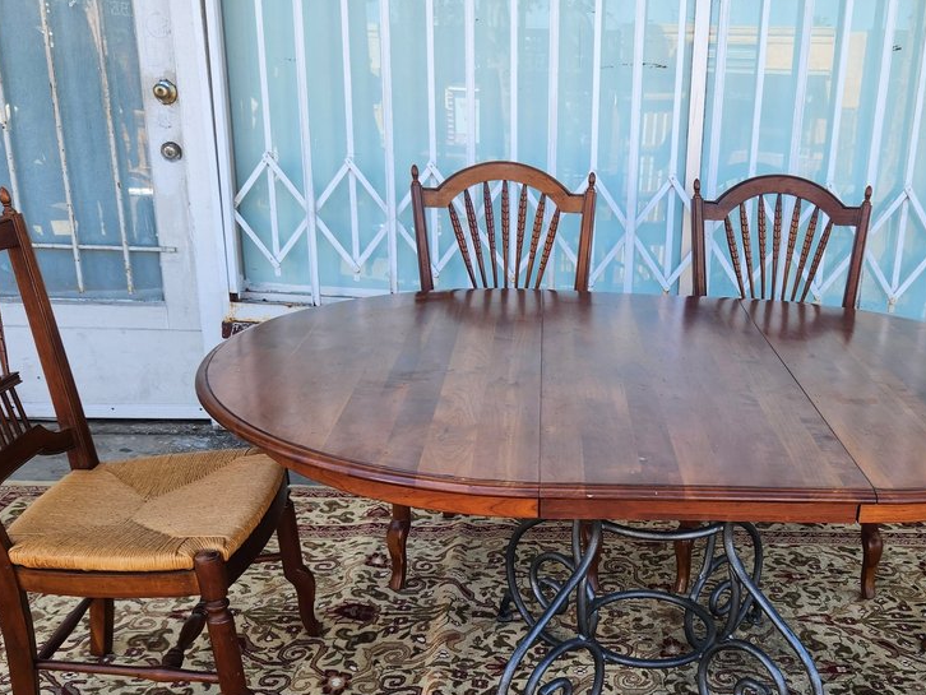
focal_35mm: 38
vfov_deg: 37.3
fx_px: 1017
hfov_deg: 47.8
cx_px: 648
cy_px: 468
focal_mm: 5.4
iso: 20
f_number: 1.8
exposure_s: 1/180
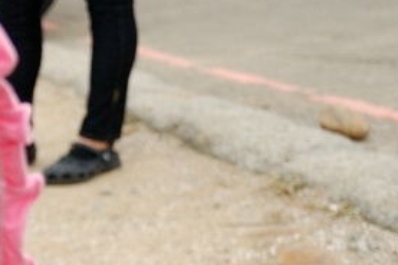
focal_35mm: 122
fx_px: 1347
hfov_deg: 15.9
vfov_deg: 11.1
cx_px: -124
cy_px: 238
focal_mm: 22
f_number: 2.8
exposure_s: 1/1250
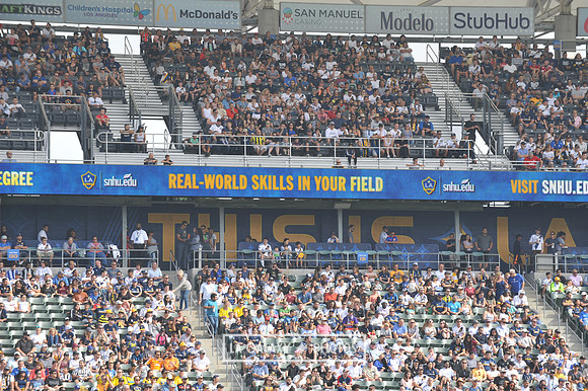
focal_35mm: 180
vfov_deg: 7.6
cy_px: 196
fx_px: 2938
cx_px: 294
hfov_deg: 11.4
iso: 200
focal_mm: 180
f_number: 8
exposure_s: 1/250
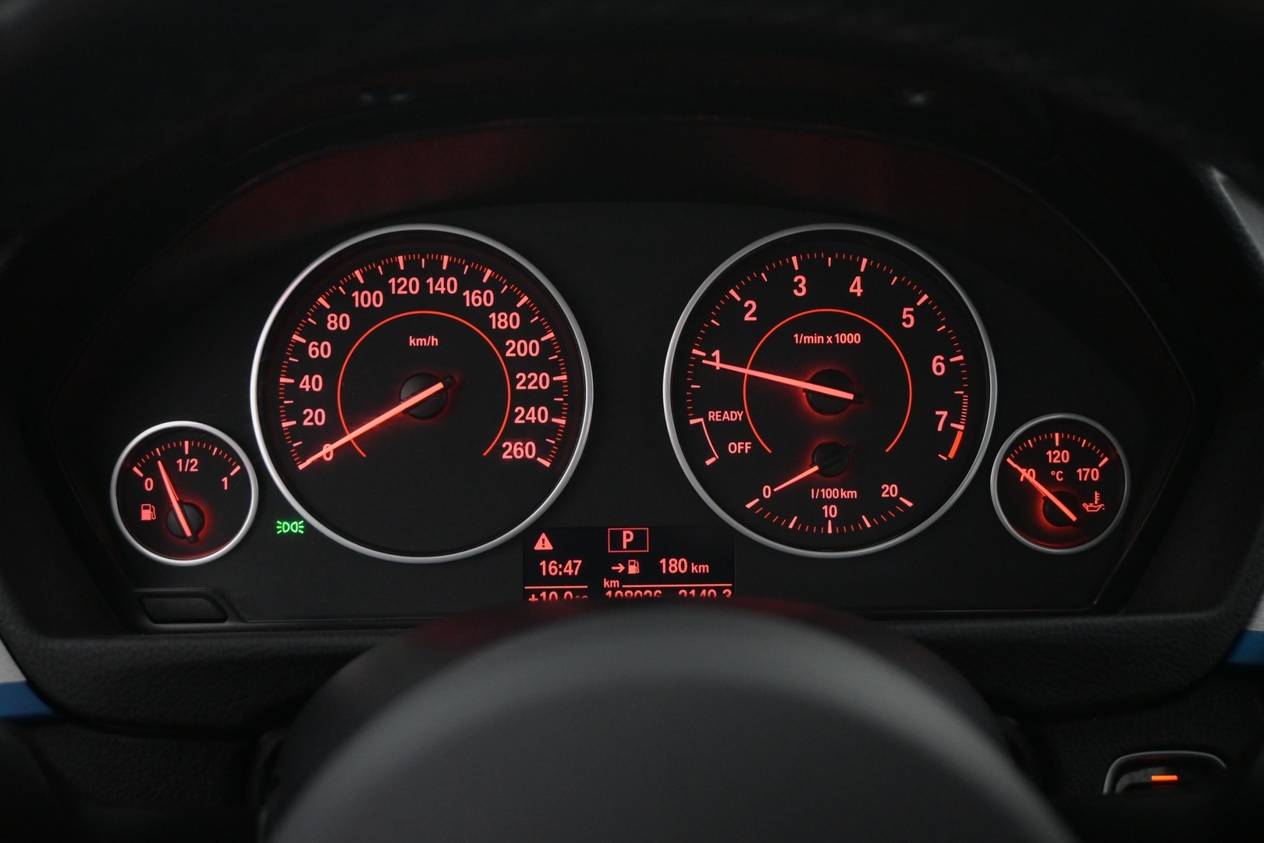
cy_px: 422
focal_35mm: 37
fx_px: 1290
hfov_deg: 52.2
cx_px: 632
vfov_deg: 36.2
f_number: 4.2
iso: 2500
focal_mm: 24.5
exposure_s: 1/50
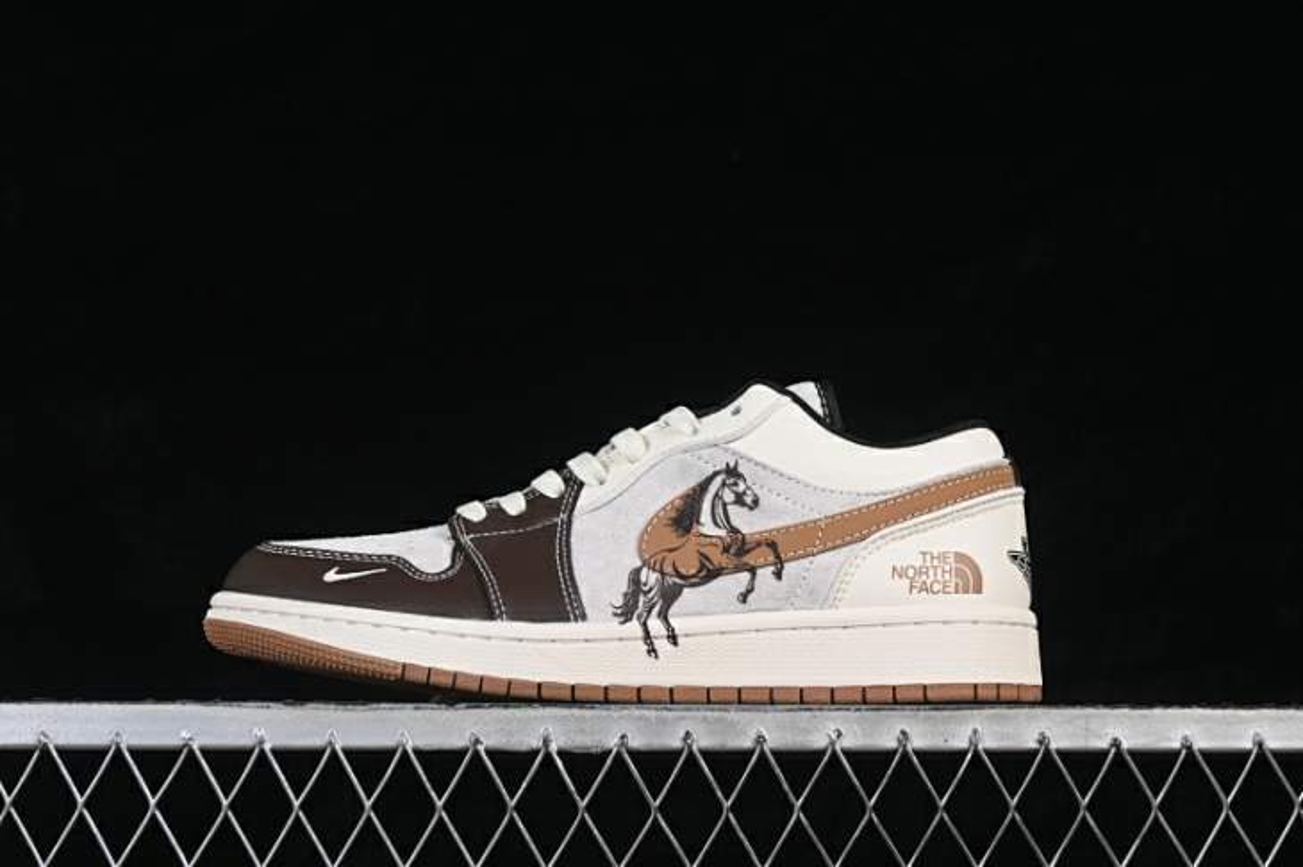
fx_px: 2605
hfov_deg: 28.1
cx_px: 652
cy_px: 434
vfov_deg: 18.9
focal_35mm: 72
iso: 160
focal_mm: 48
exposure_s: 1/80
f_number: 8
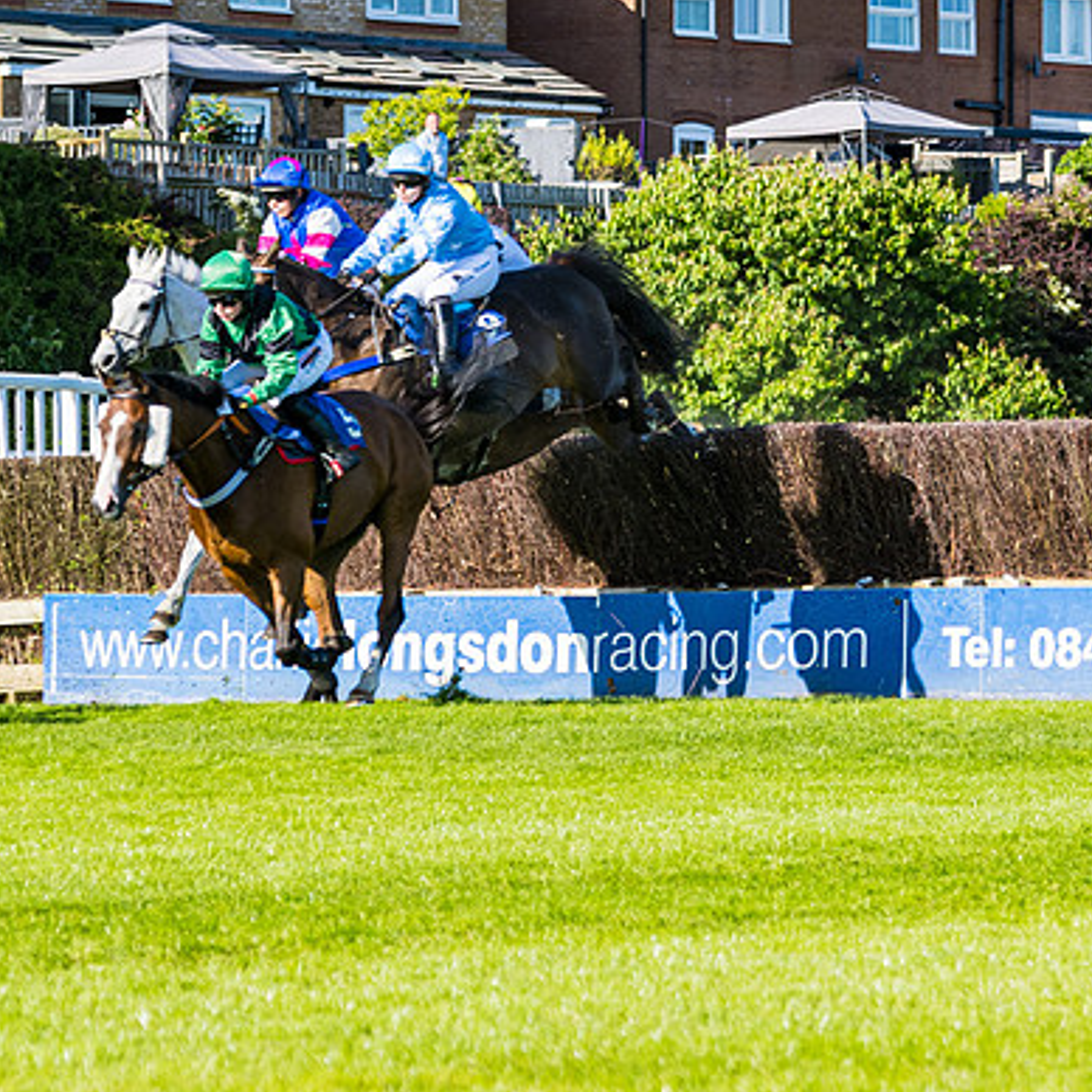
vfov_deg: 8.1
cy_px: 579
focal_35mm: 217
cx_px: 409
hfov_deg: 8.1
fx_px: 7745
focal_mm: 70
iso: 200
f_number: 4
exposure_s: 1/1600
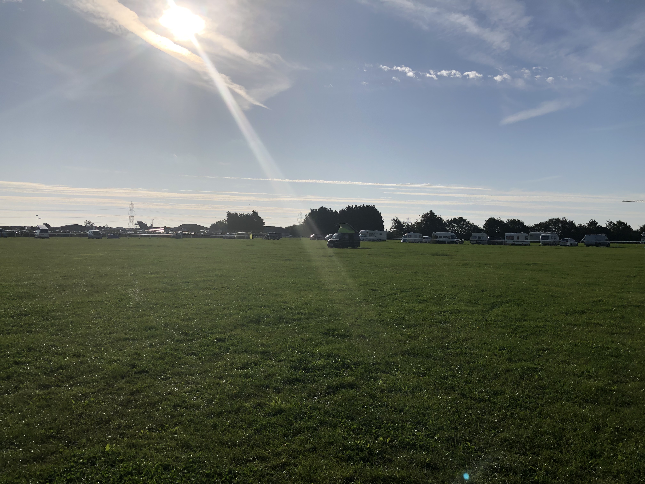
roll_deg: -0.6
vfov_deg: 49.7
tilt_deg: -1.9
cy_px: 242
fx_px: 522
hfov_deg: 63.4
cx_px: 322
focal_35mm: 28
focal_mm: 3.99
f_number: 1.8
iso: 25
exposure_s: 1/8130
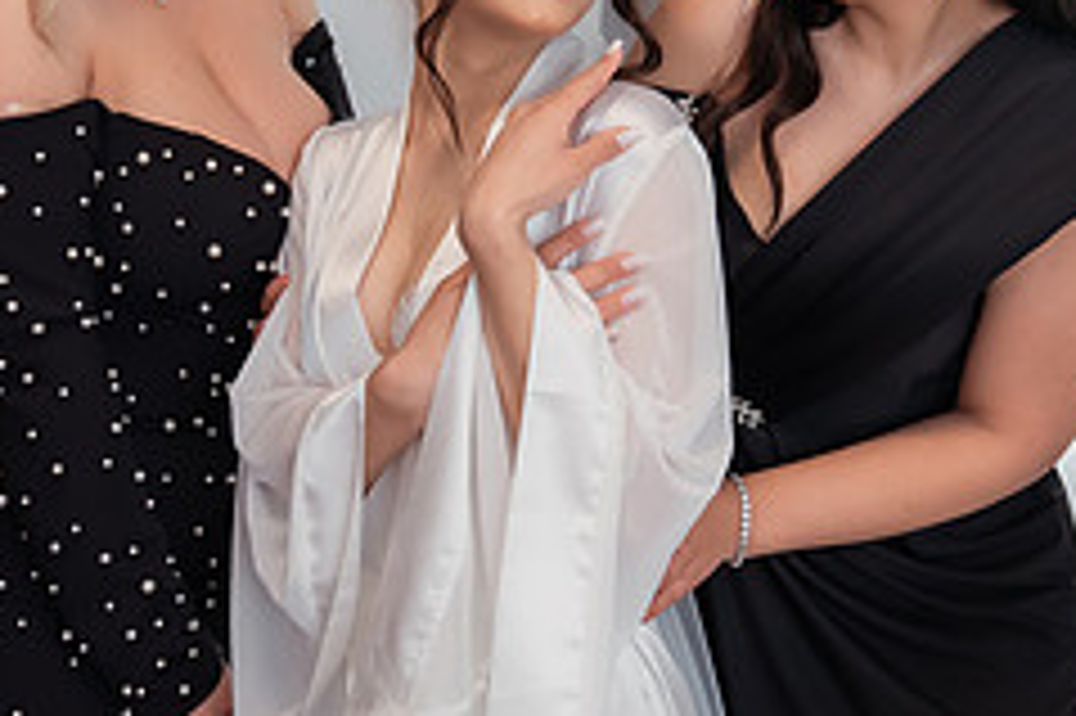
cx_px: 539
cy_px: 178
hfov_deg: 28.9
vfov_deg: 19.3
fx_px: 2091
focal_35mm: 70
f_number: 2.8
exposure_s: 1/250
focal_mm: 26
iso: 1250
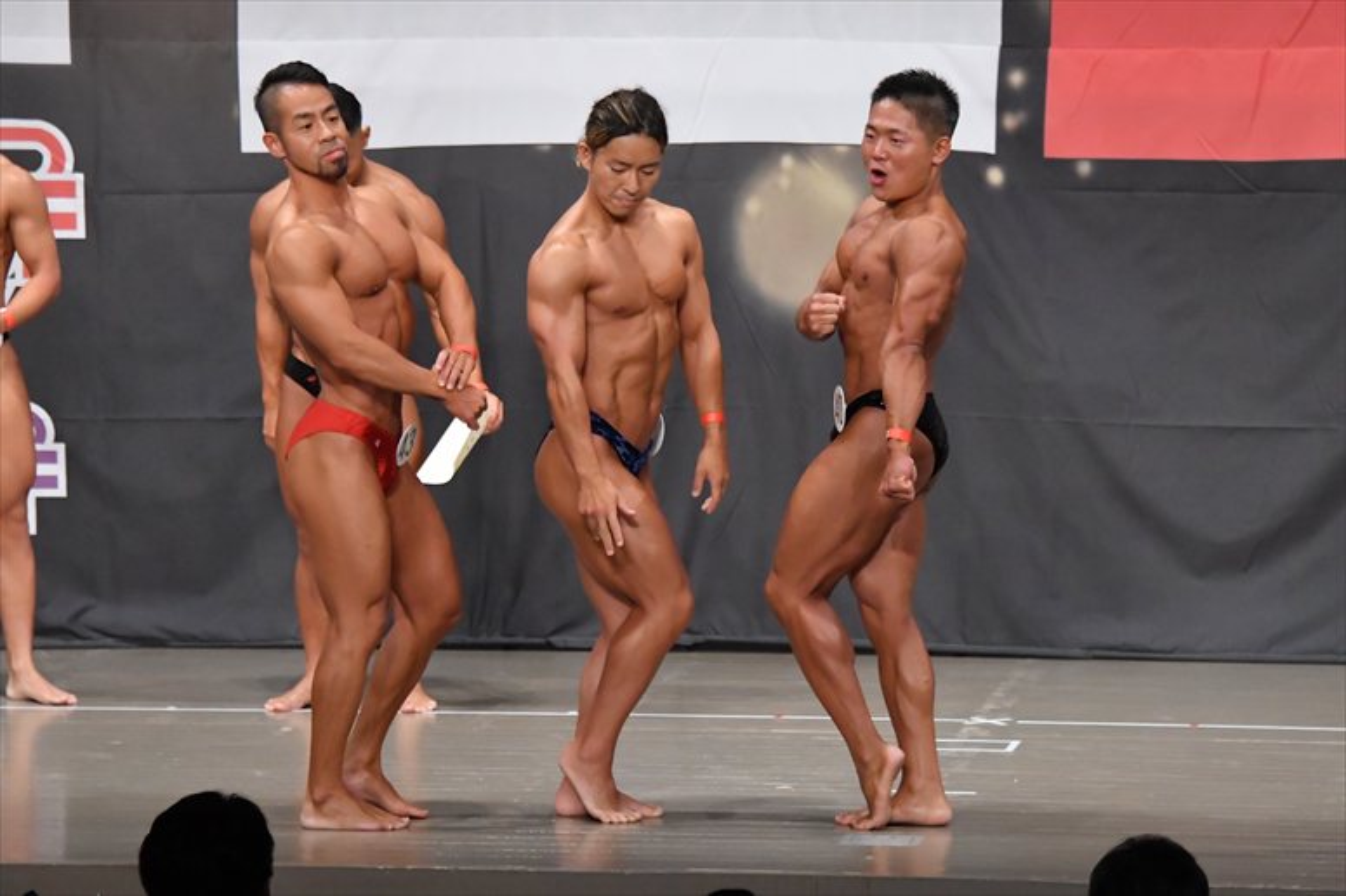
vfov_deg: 6.8
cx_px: 673
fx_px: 7549
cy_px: 448
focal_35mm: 202
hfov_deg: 10.2
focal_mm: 135
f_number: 5.6
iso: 6400
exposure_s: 1/400
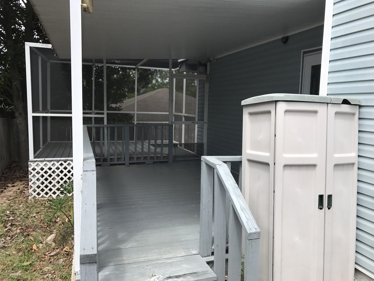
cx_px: 187
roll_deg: -1.6
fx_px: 303
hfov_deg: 63.4
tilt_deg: -5.1
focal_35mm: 28
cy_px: 140
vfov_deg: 49.7
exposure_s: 1/2519
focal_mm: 3.99
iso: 20
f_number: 1.8
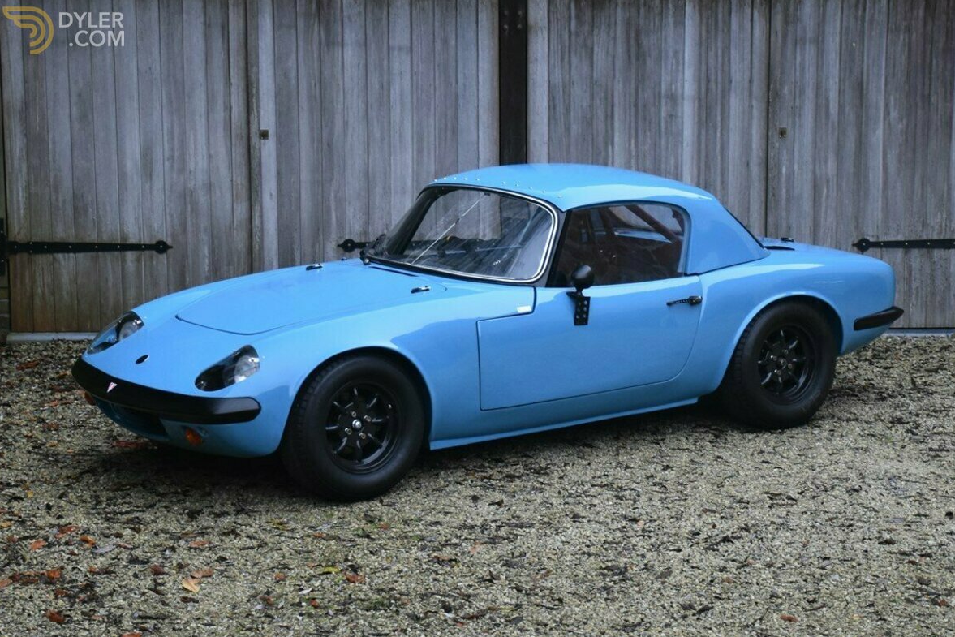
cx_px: 481
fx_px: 1420
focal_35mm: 54
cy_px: 323
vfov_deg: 25.3
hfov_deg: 37.2
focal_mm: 35
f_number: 4.2
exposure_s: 1/125
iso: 1000
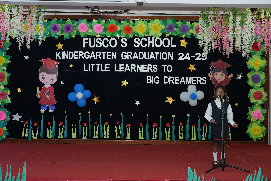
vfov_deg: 21.2
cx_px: 136
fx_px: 482
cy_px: 90
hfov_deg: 31.4
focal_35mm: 64
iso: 1250
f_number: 8
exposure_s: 1/160
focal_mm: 64
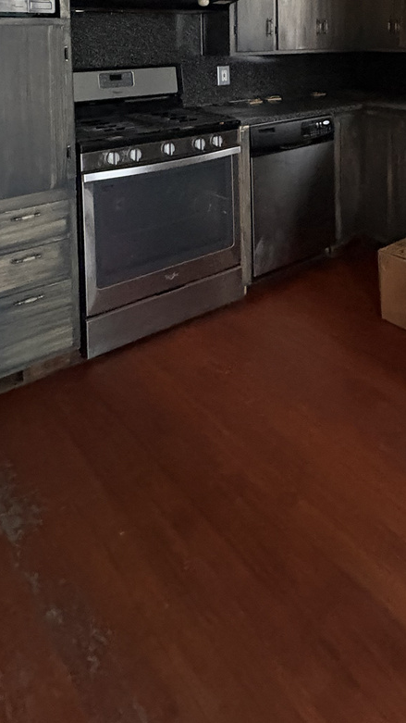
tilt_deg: -1.5
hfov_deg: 36.9
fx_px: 574
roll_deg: -0.4
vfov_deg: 54.6
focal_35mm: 30
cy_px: 52
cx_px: 351
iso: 1600
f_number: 2.2
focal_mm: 2.22
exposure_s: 1/30
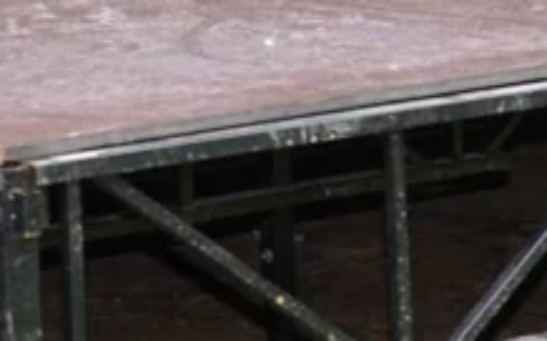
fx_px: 3654
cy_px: -713
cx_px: 183
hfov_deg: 8.6
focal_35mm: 245
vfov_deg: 5.1
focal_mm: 25
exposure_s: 1/125
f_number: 4
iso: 250
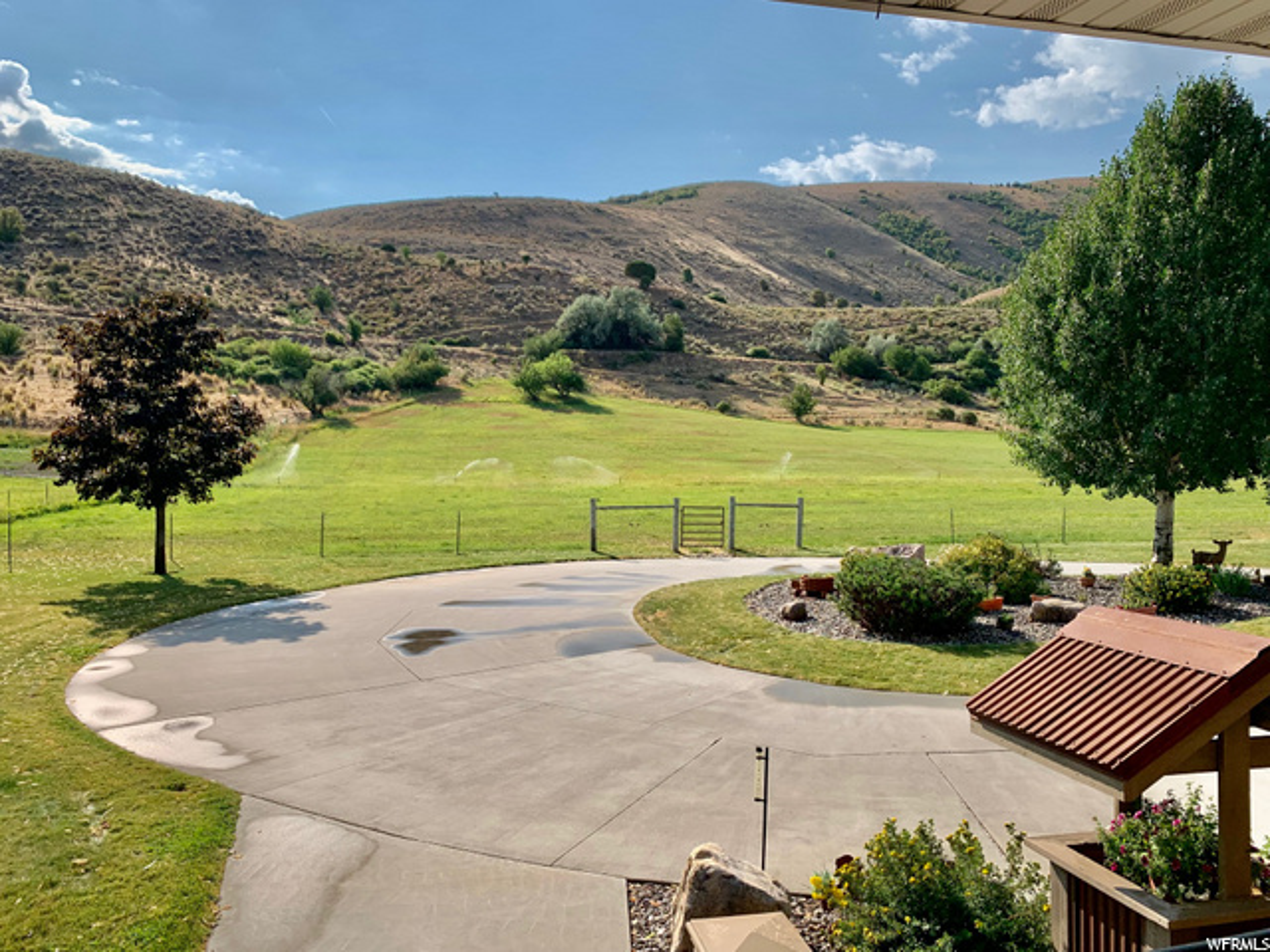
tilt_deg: -1.1
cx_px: 635
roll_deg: +0.0
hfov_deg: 67.3
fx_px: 954
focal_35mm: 26
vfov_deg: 53.1
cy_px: 476
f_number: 1.8
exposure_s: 1/2994
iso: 25
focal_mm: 4.25
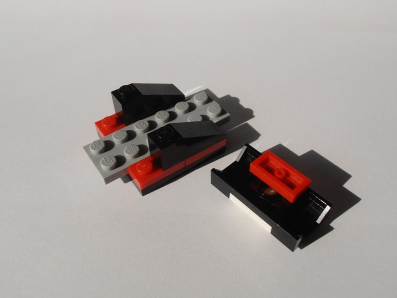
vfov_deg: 38.7
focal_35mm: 37
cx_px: 198
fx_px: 424
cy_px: 149
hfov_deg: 50.1
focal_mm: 6.61
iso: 80
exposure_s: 1/800
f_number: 3.9
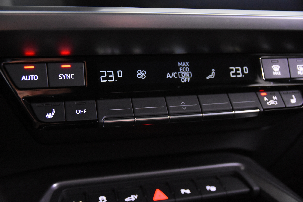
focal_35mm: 42
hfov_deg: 46.4
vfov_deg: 31.9
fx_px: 353
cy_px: 101
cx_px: 152
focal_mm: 28
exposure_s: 1/50
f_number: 3.2
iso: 7200
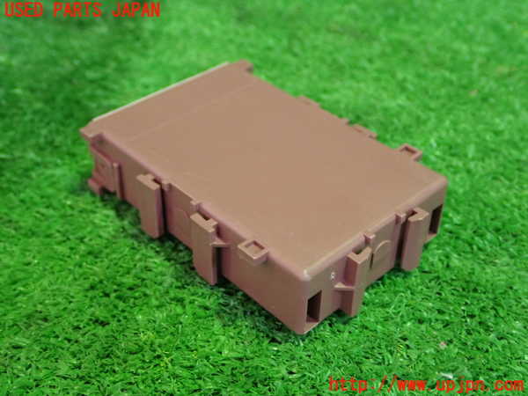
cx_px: 264
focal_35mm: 47
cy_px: 198
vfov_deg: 30.9
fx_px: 717
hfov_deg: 40.4
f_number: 3.1
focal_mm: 8.4
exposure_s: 1/25
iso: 800
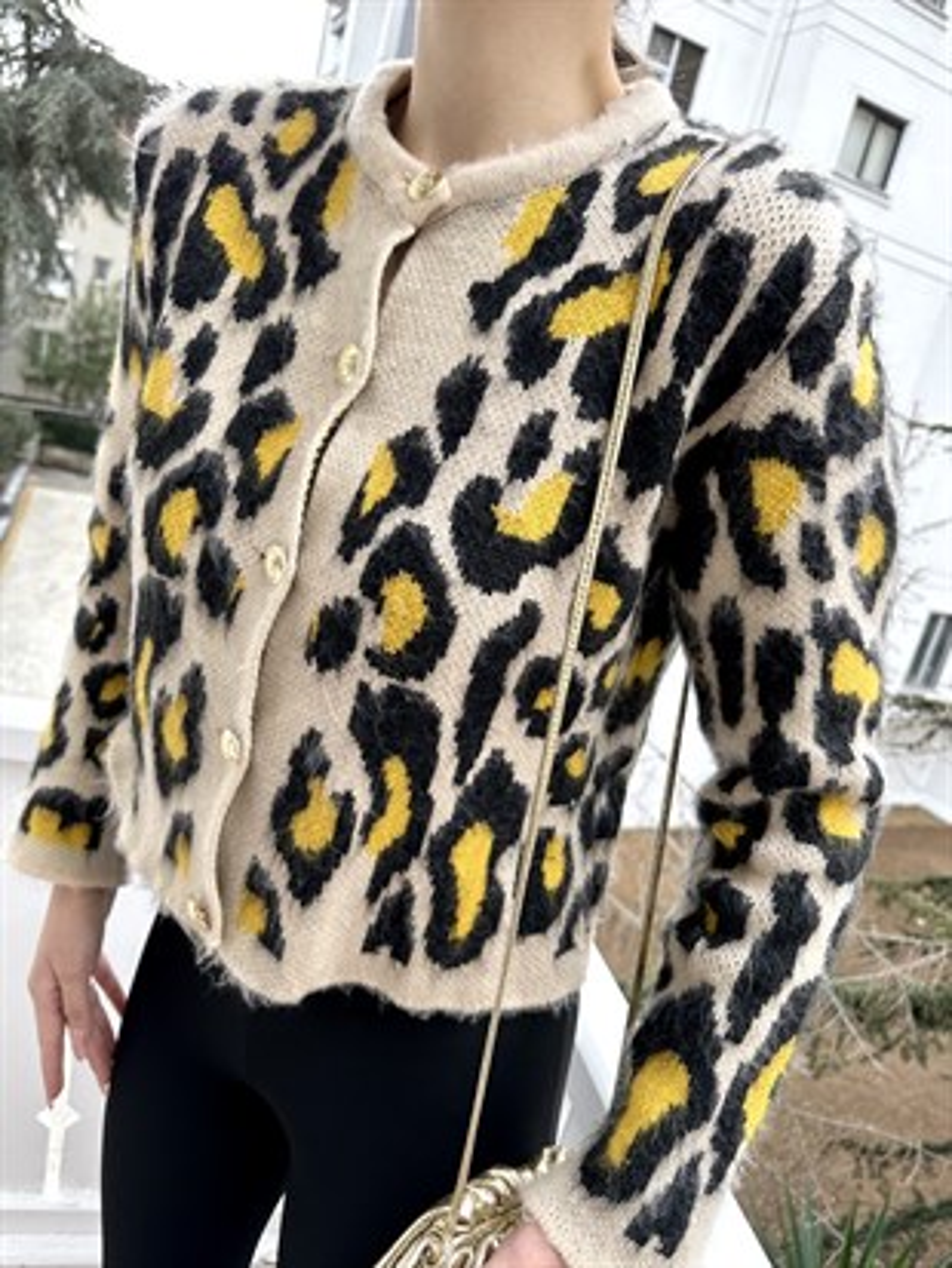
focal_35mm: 24
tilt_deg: -15.8
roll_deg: -13.8
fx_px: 880
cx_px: 476
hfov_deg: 56.8
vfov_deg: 71.6
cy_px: 634
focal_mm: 6.86
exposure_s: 1/442
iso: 80
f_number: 1.78
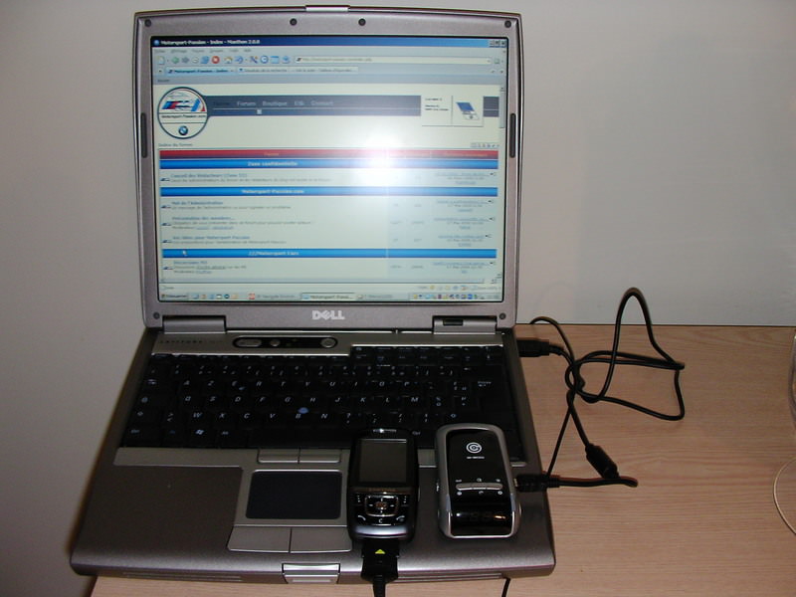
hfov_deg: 49.0
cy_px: 298
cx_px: 398
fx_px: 874
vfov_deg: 37.7
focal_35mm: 38
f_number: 3.5
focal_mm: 5.8
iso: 100
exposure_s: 1/30
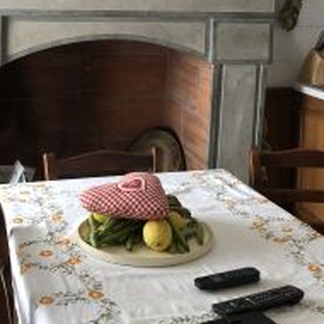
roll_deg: -1.2
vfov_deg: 25.7
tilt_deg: -4.3
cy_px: 36
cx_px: 153
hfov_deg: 26.5
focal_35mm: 65
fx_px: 688
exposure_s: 1/30
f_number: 1.8
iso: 32
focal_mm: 3.99
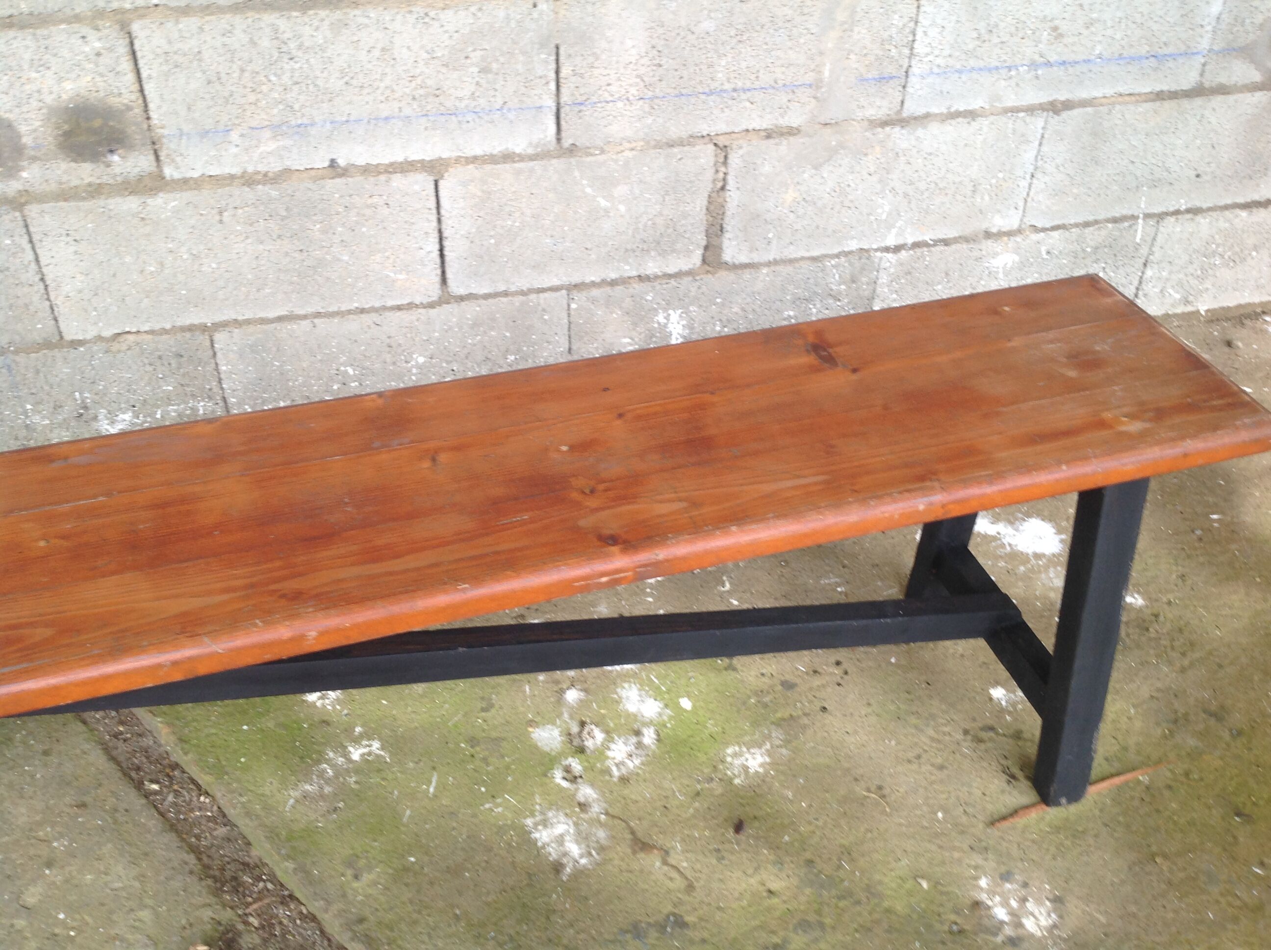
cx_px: 636
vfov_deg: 40.6
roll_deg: -2.3
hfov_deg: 52.7
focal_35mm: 35
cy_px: 475
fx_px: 1283
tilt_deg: -37.0
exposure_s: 1/17
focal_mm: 4.28
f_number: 2.4
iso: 50
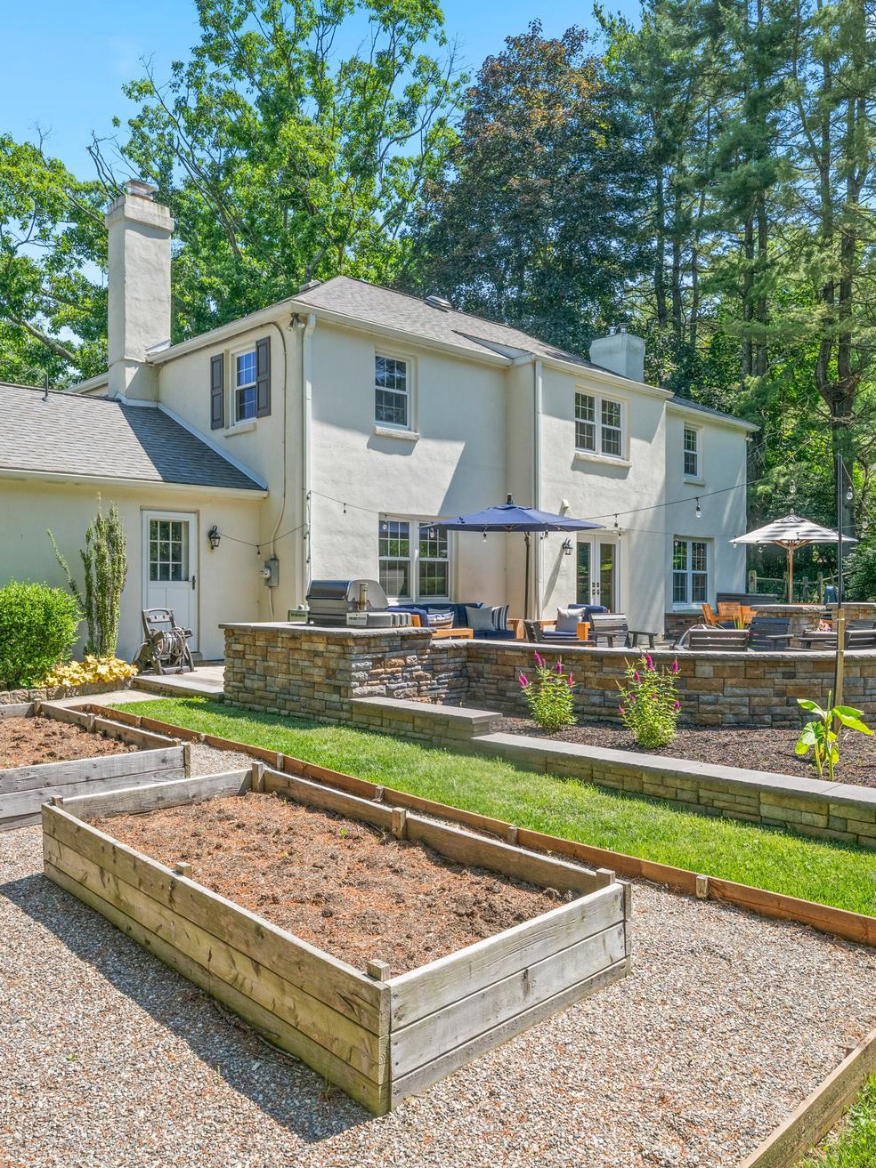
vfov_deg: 65.3
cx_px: 462
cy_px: 592
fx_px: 911
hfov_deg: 51.3
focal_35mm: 27
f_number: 9
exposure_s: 1/400
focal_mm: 18
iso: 320
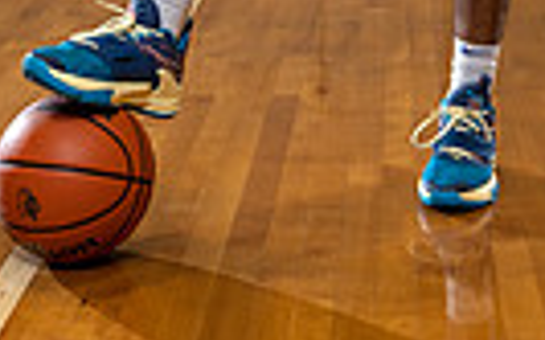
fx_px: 1633
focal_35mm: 110
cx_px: 365
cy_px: -463
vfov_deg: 10.4
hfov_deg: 18.9
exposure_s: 1/125
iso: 400
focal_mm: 32
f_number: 4
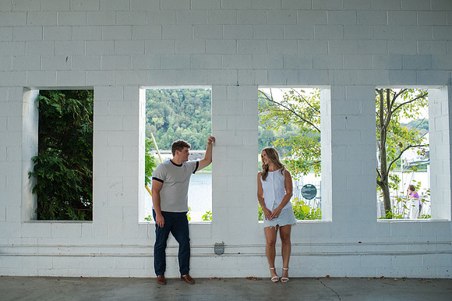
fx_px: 492
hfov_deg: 49.3
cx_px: 209
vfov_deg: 34.0
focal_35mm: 39
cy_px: 143
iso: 560
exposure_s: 1/500
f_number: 3.2
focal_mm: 35
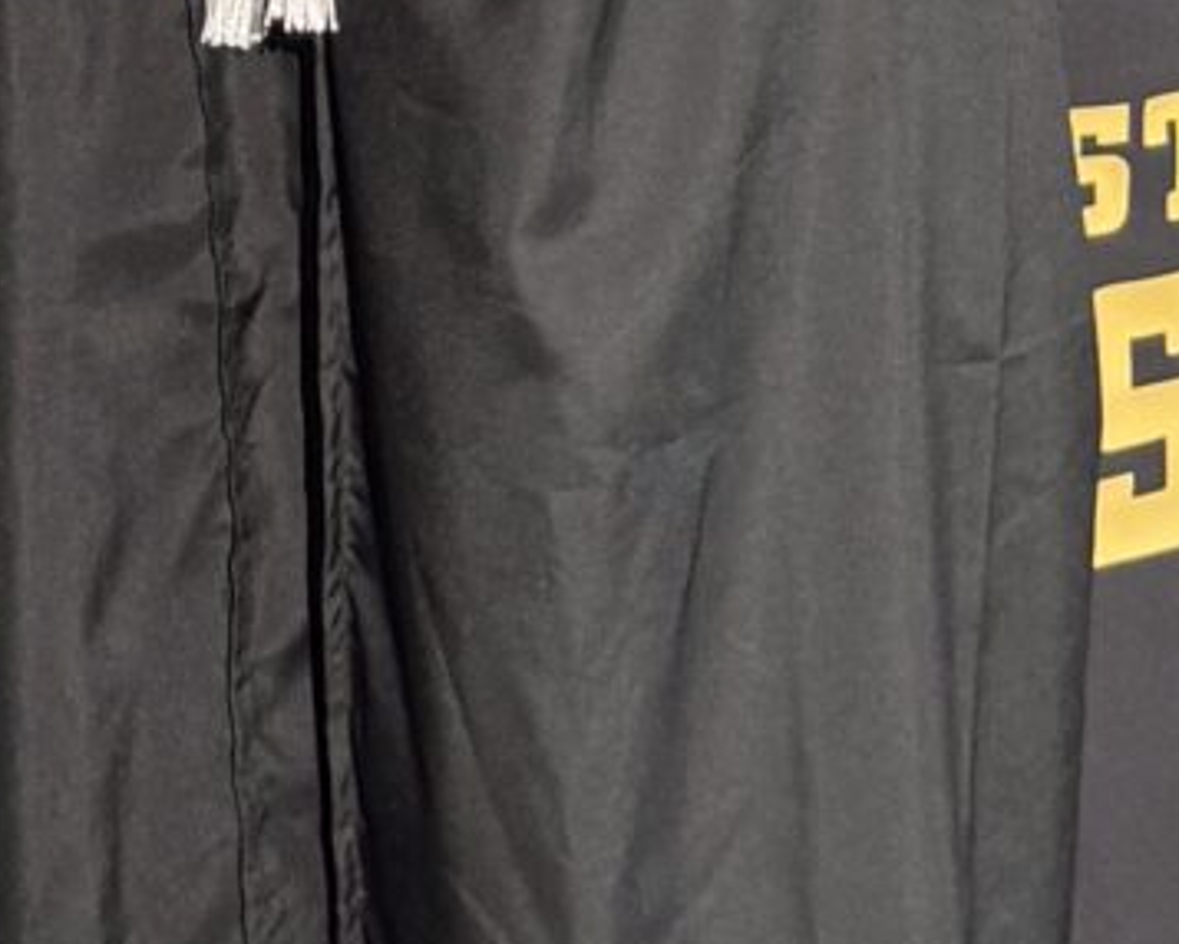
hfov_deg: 10.6
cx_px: 211
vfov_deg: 7.8
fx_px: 6354
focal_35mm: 182
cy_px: -1462
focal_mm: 5.96
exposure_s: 1/87
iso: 125
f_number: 1.6
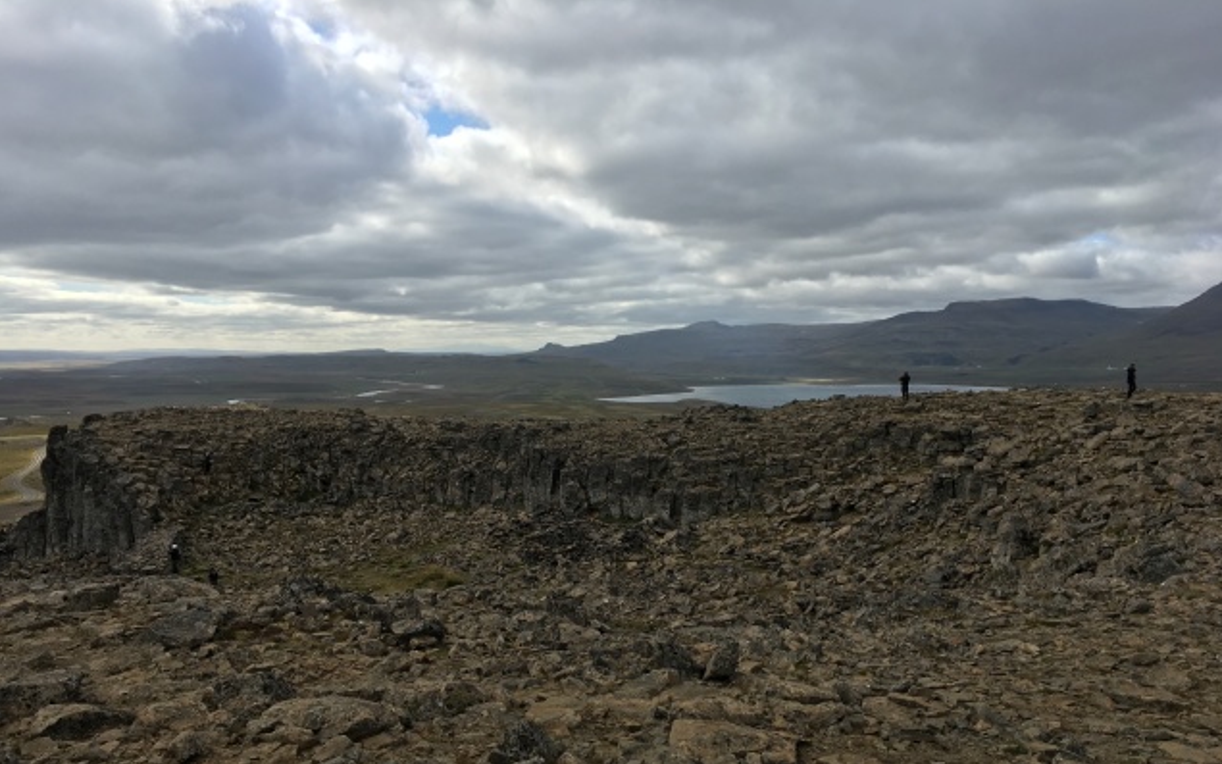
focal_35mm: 31
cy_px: 460
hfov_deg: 61.2
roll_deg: +1.0
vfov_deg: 40.4
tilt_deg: -6.1
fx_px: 1032
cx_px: 614
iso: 25
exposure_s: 1/1350
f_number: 2.2
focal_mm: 4.15
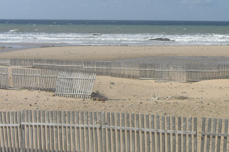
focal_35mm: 89
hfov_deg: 22.1
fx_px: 566
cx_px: 221
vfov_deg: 15.3
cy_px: 54
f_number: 8
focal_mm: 7.9
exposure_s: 1/250
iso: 80
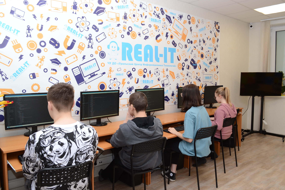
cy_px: 95
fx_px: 237
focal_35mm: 30
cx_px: 142
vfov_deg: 43.6
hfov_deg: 61.9
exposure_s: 1/60
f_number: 6.3
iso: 400
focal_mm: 20
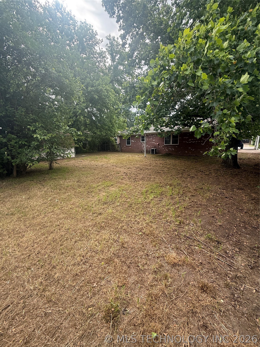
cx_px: 130
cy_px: 174
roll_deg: +1.1
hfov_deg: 85.7
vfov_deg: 102.1
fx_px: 140
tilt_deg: -11.9
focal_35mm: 14
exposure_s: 1/342
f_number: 2.2
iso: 64
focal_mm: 2.22
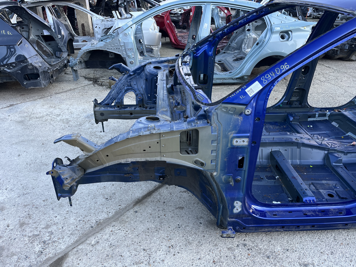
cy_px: 134
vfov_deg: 53.1
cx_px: 178
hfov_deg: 67.3
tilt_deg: -27.6
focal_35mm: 26
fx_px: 267
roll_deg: +0.5
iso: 40
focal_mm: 5.1
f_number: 1.6
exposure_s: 1/121
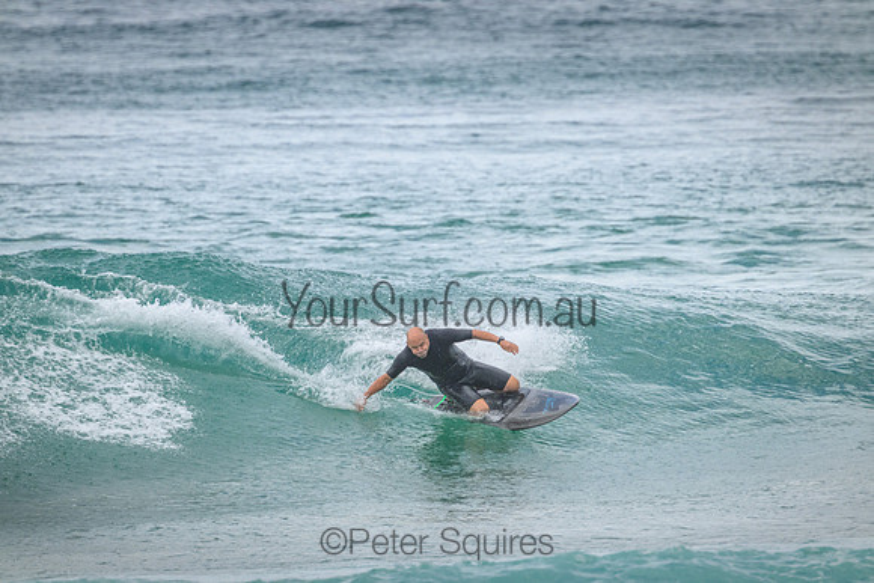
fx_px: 19426
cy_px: 292
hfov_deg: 2.6
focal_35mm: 800
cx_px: 437
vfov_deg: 1.7
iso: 1000
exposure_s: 1/2000
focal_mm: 800
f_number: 11
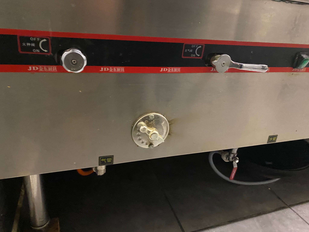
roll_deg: -2.6
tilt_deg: -24.3
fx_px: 232
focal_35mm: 26
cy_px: 116
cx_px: 154
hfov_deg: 67.3
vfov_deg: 53.1
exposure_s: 1/25
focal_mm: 4.25
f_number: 1.8
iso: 800
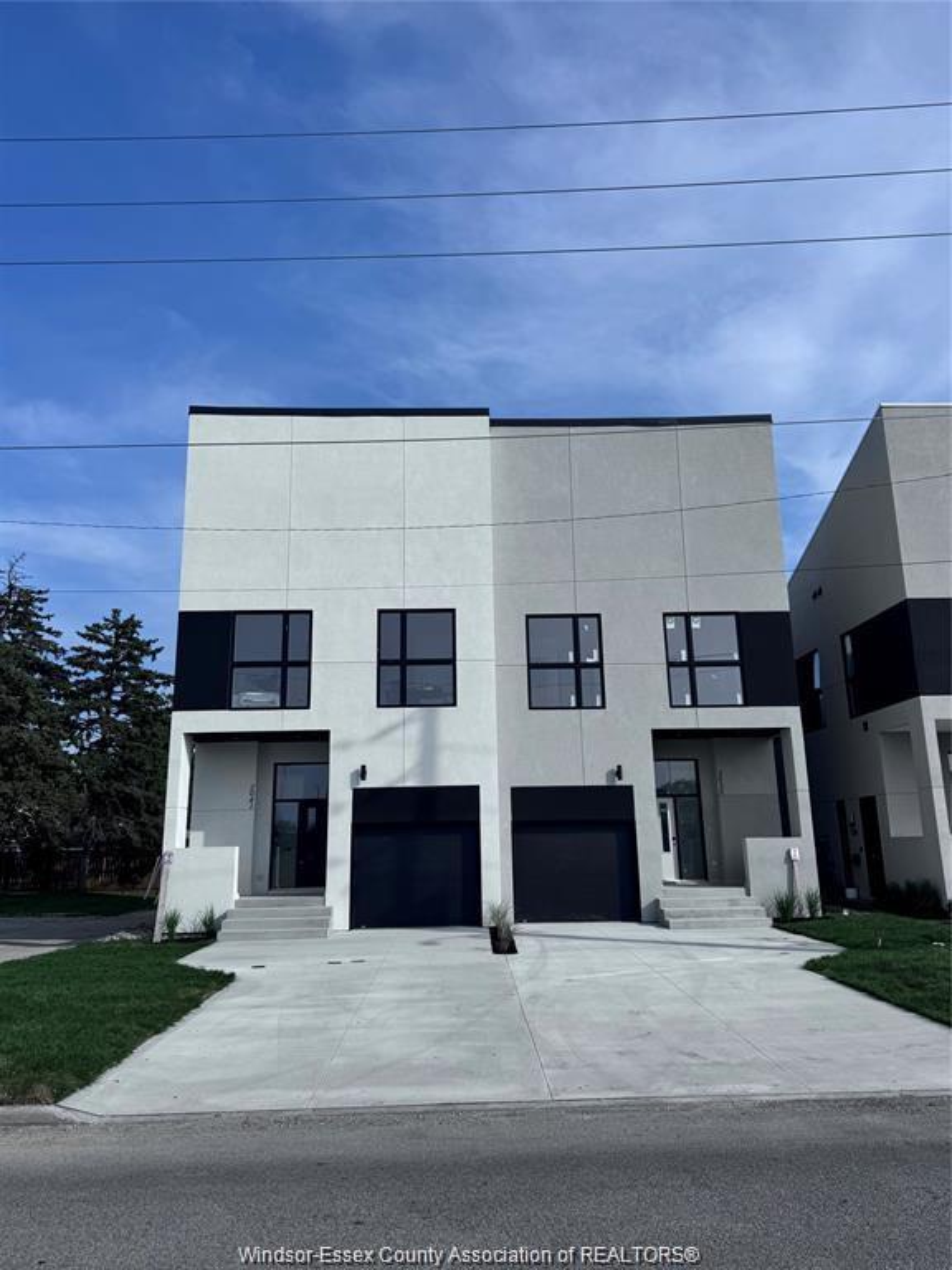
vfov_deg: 71.6
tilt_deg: +13.7
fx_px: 880
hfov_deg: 56.8
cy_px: 635
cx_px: 476
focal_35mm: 24
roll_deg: +1.5
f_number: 1.78
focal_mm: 6.76
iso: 80
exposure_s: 1/7092
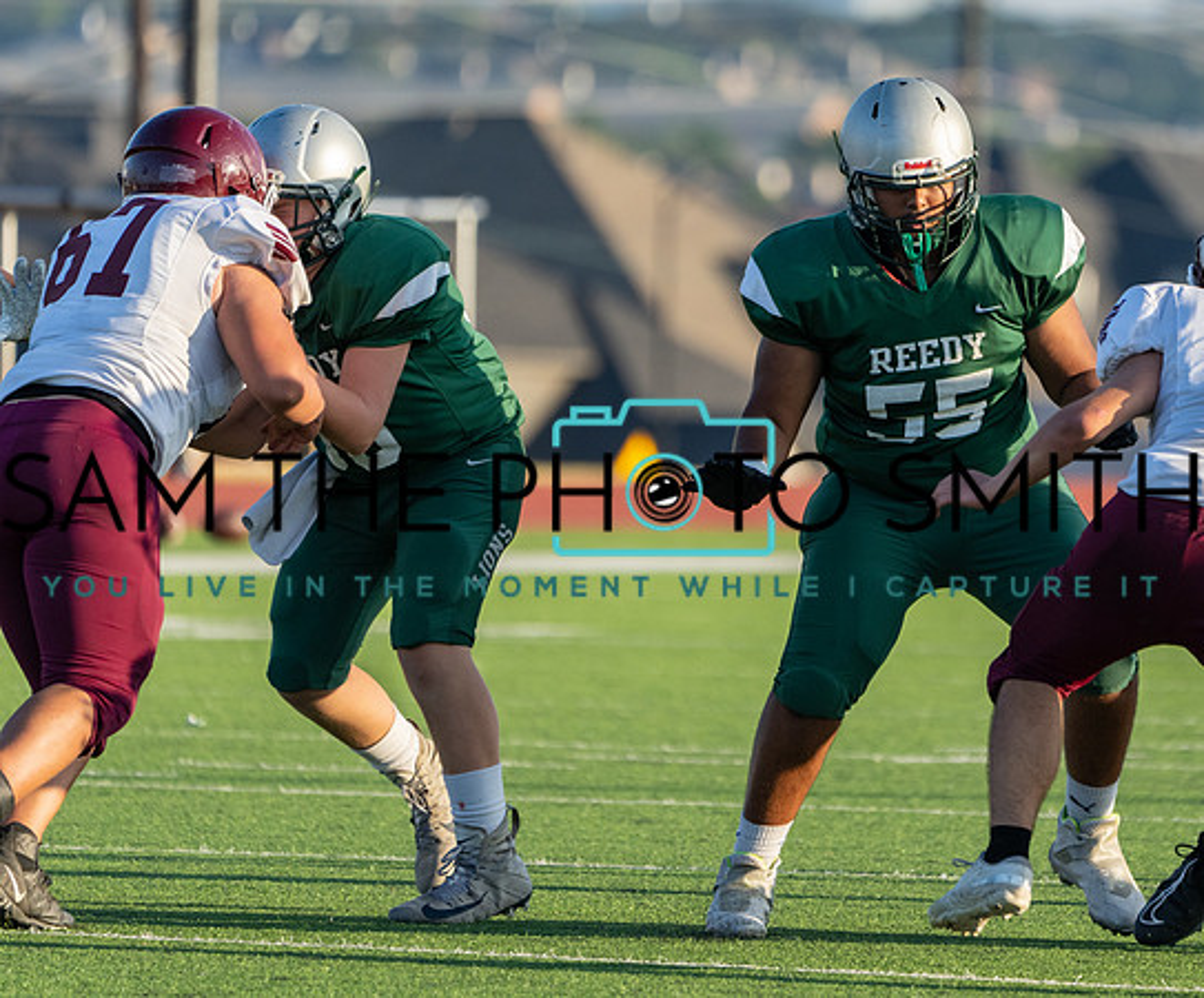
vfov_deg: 2.7
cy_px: 357
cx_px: 877
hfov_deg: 3.2
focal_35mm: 591
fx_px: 21354
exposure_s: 1/1250
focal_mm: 400
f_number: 5.6
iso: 640
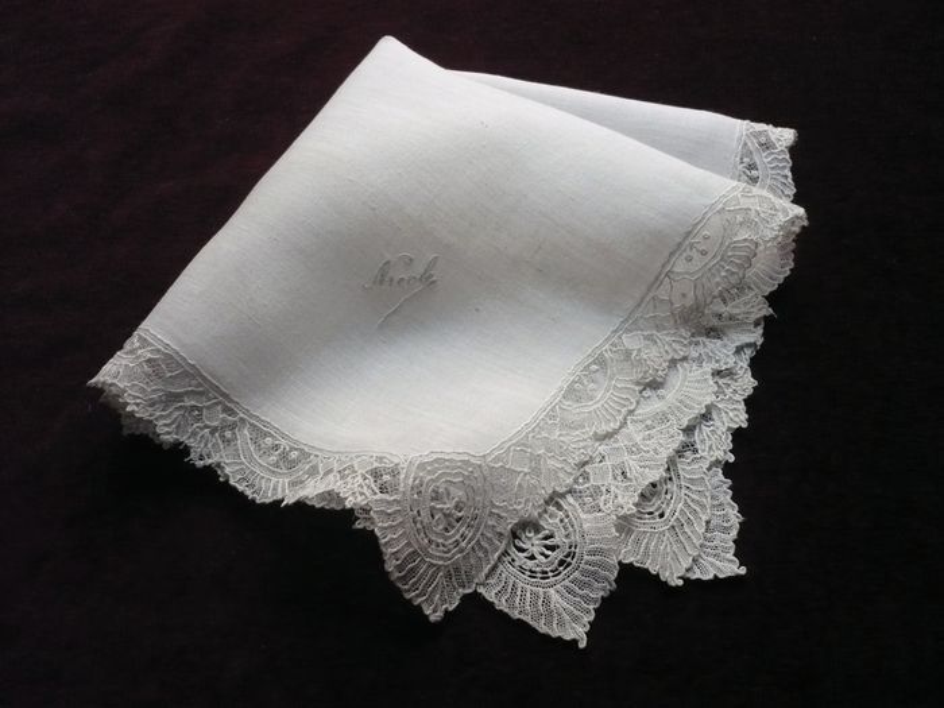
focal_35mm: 35
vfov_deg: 40.7
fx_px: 954
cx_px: 472
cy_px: 354
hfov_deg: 52.6
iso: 400
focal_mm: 5.8
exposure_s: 1/100
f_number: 2.8
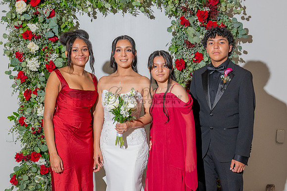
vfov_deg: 21.7
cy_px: 135
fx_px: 497
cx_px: 143
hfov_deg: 32.2
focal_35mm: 62
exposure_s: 1/200
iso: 800
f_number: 5.6
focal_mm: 37
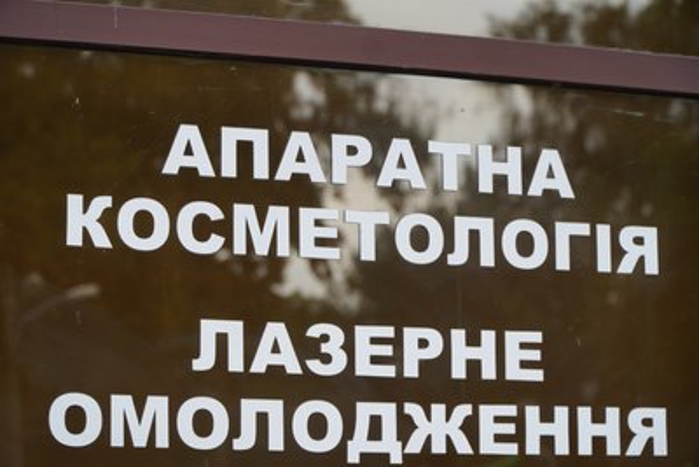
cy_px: 234
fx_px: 2069
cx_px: 350
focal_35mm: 106
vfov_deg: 12.9
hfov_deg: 19.2
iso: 100
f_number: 4.5
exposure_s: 1/250
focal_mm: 71
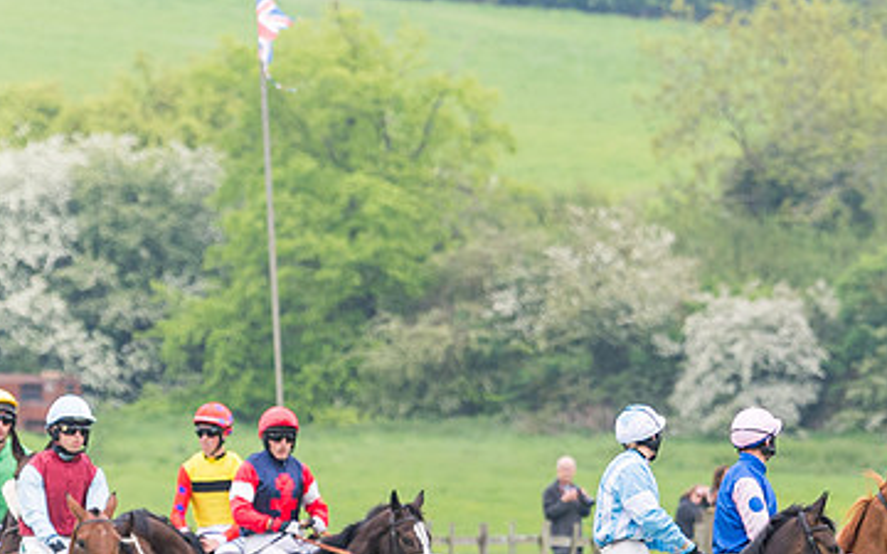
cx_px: 594
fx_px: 13368
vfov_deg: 2.4
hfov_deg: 3.8
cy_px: 543
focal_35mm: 553
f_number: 4
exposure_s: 1/1250
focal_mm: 170
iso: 400
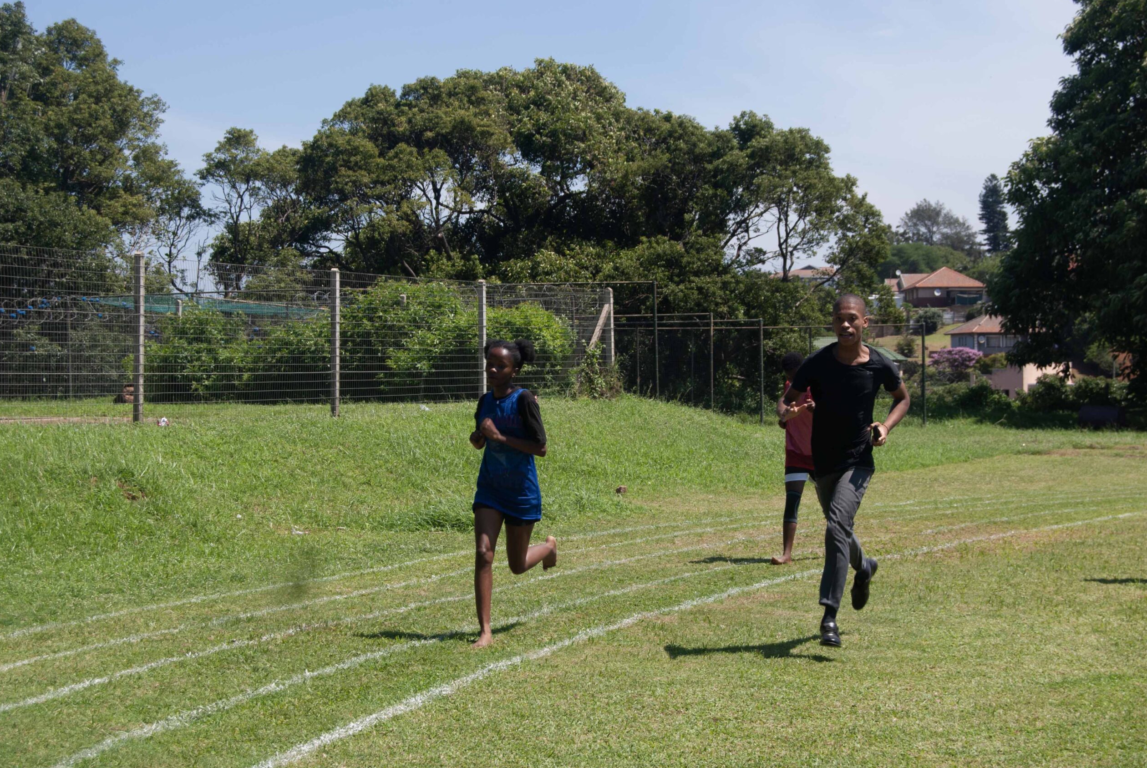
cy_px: 387
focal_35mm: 64
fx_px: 2042
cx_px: 572
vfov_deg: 21.3
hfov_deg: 31.4
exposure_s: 1/200
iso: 100
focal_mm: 42
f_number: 7.1
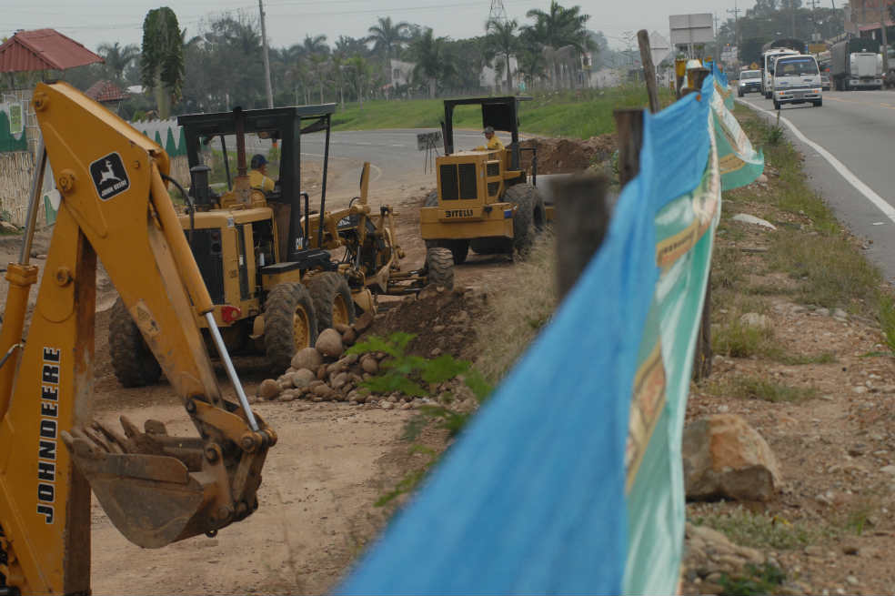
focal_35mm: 120
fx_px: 2982
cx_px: 448
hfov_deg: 17.1
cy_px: 298
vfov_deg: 11.4
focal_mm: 80
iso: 400
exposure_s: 1/640
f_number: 5.6
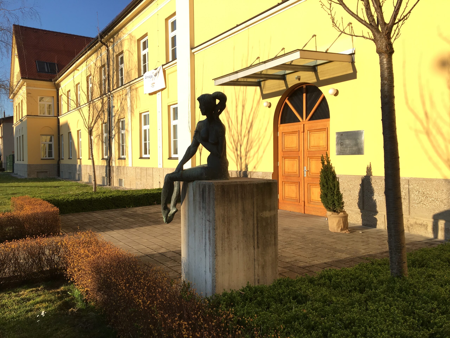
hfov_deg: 61.7
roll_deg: +0.7
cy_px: 169
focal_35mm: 29
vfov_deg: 48.2
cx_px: 225
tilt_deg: -0.4
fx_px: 377
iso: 25
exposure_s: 1/657
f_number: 2.2
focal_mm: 4.15
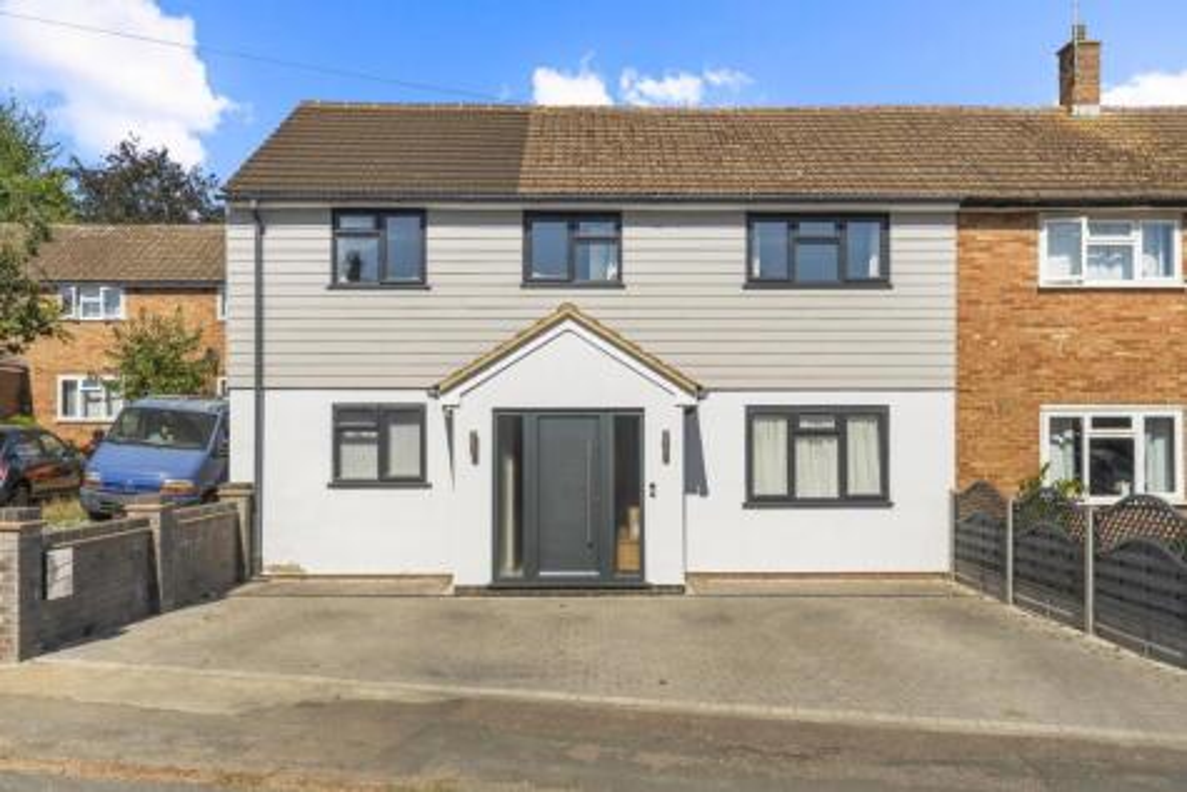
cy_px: 396
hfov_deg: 62.8
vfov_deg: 44.3
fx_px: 973
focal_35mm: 30
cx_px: 594
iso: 320
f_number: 5.6
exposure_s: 1/640
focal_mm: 29.5
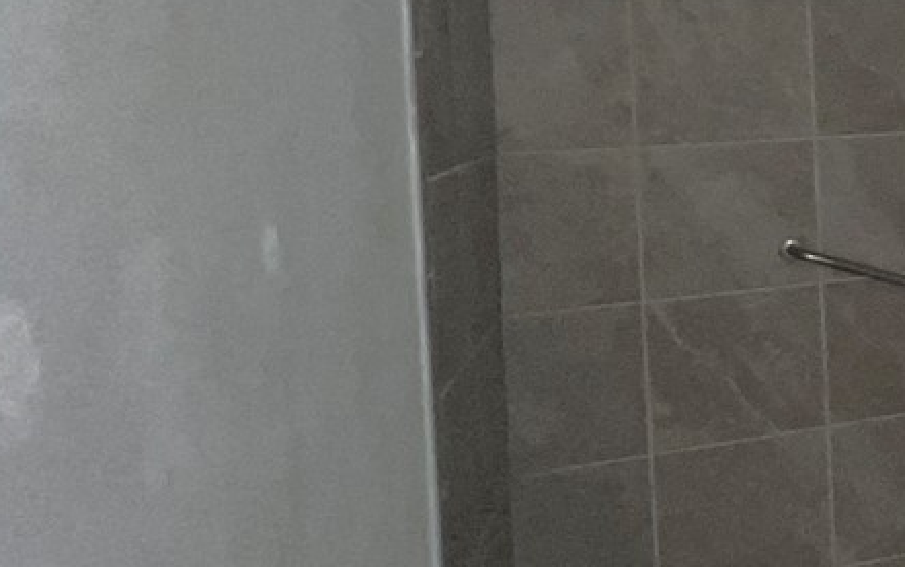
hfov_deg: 23.2
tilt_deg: -3.1
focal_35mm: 50
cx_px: 1586
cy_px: 90
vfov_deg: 25.3
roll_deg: +1.8
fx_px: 1234
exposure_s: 1/53
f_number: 1.8
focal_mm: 1.57
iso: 250
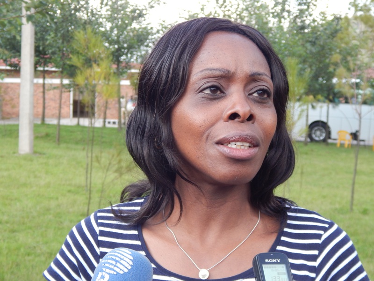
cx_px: 187
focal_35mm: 69
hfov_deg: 28.2
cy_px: 140
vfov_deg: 21.3
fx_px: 745
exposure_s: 1/60
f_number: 4.1
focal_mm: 12.3
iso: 125
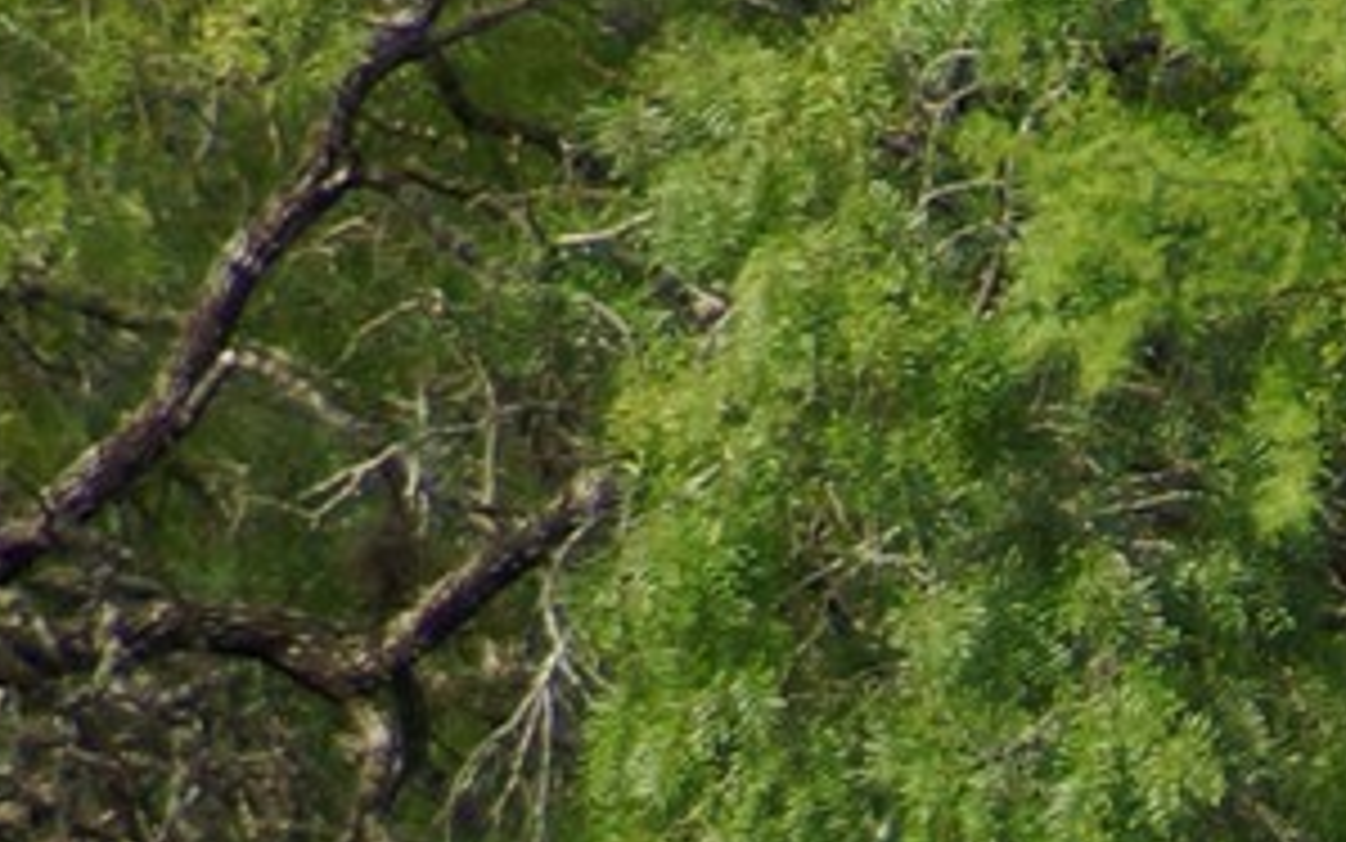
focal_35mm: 2777
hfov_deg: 0.8
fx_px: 101887
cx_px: 1438
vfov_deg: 0.5
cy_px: 1580
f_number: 6.3
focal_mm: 250
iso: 100
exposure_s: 1/400
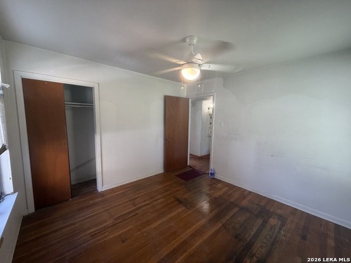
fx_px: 142
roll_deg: +0.0
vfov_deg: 85.7
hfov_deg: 102.1
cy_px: 132
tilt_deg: -6.8
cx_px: 176
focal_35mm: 14
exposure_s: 1/60
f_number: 2.2
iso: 250
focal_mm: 2.22
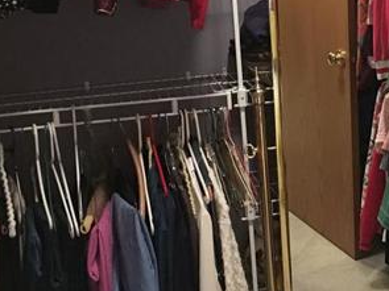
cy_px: 71
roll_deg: +0.4
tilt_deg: -5.4
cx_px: 310
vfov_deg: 23.0
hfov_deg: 30.0
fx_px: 708
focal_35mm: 63
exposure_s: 1/4
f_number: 2.2
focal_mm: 4.15
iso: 80
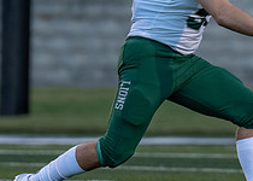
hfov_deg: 2.0
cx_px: 174
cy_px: 4
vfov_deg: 1.4
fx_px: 7329
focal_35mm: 1020
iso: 500
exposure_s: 1/1250
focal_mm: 200
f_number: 2.8
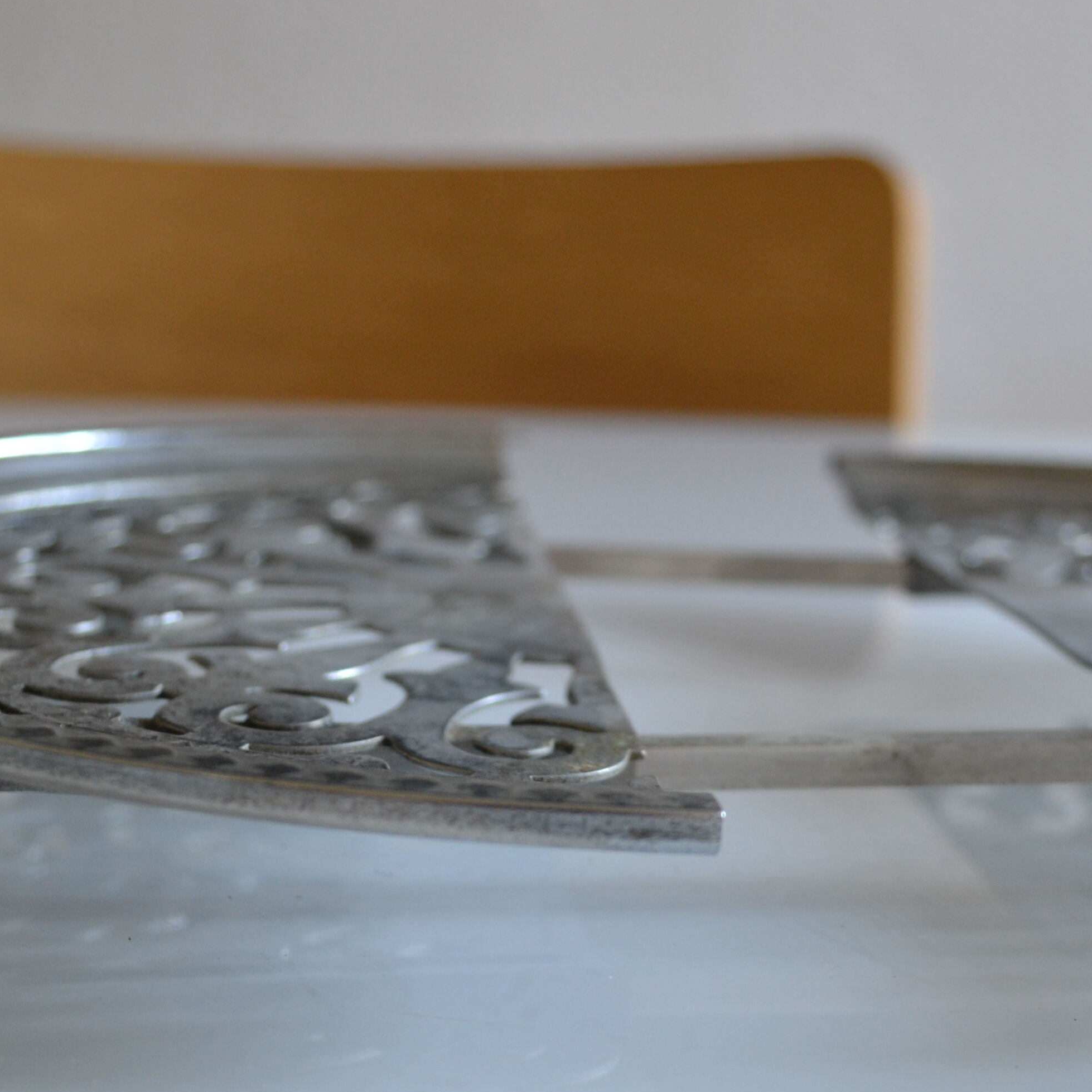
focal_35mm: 66
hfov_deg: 25.9
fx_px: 2356
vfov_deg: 25.9
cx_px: 740
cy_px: 770
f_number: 4
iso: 400
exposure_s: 1/30
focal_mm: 22
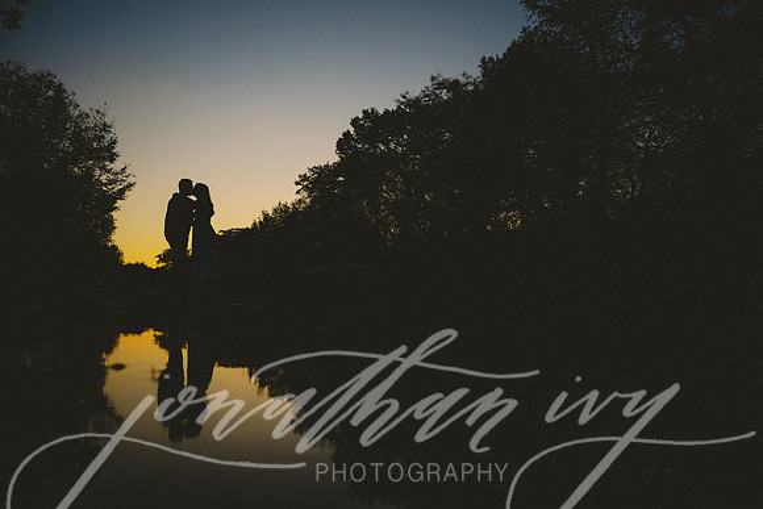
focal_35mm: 24
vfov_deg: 53.2
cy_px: 254
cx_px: 382
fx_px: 509
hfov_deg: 73.7
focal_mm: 24
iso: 125
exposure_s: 1/2000
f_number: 2.8
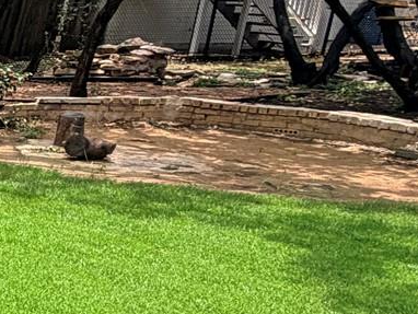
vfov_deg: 19.6
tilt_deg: -15.0
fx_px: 906
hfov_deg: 16.3
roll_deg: +1.4
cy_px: 225
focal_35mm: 75
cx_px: -512
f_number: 2.2
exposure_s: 1/590
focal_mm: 2.22
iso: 40
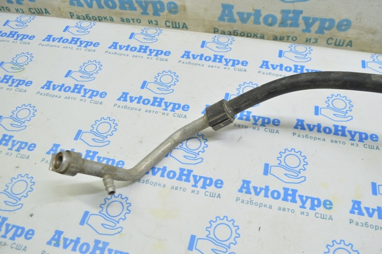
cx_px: 191
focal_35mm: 30
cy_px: 127
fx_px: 318
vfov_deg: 43.5
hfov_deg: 62.0
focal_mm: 20
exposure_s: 1/20
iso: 400
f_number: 5.6
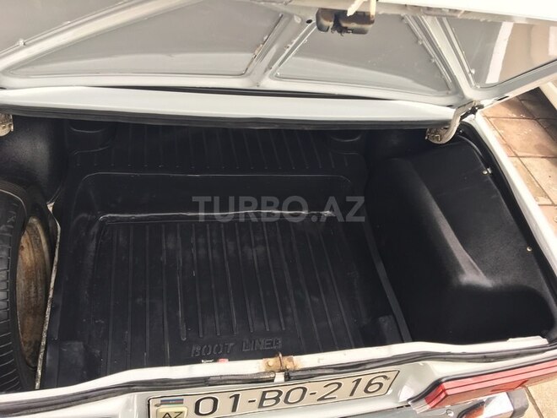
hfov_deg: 61.7
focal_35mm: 29
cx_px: 278
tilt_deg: -46.4
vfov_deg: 48.2
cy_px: 209
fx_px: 467
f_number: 2.2
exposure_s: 1/100
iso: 32
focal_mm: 4.15
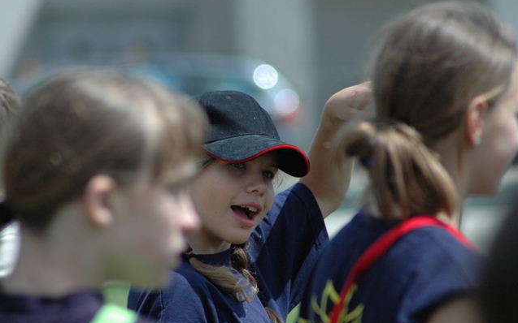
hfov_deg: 5.5
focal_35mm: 384
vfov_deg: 3.4
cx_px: 259
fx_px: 5421
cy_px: 155
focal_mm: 250
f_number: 5.6
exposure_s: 1/2000
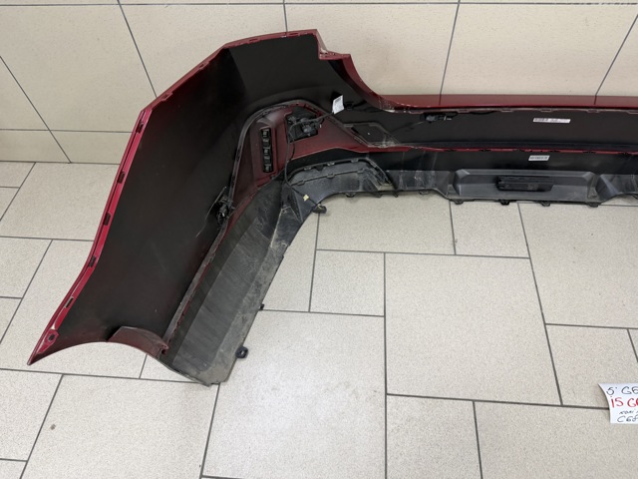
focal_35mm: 24
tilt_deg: -54.4
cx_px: 319
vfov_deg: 56.8
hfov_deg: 71.6
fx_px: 442
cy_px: 240
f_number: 1.78
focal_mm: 6.76
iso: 160
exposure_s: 1/50
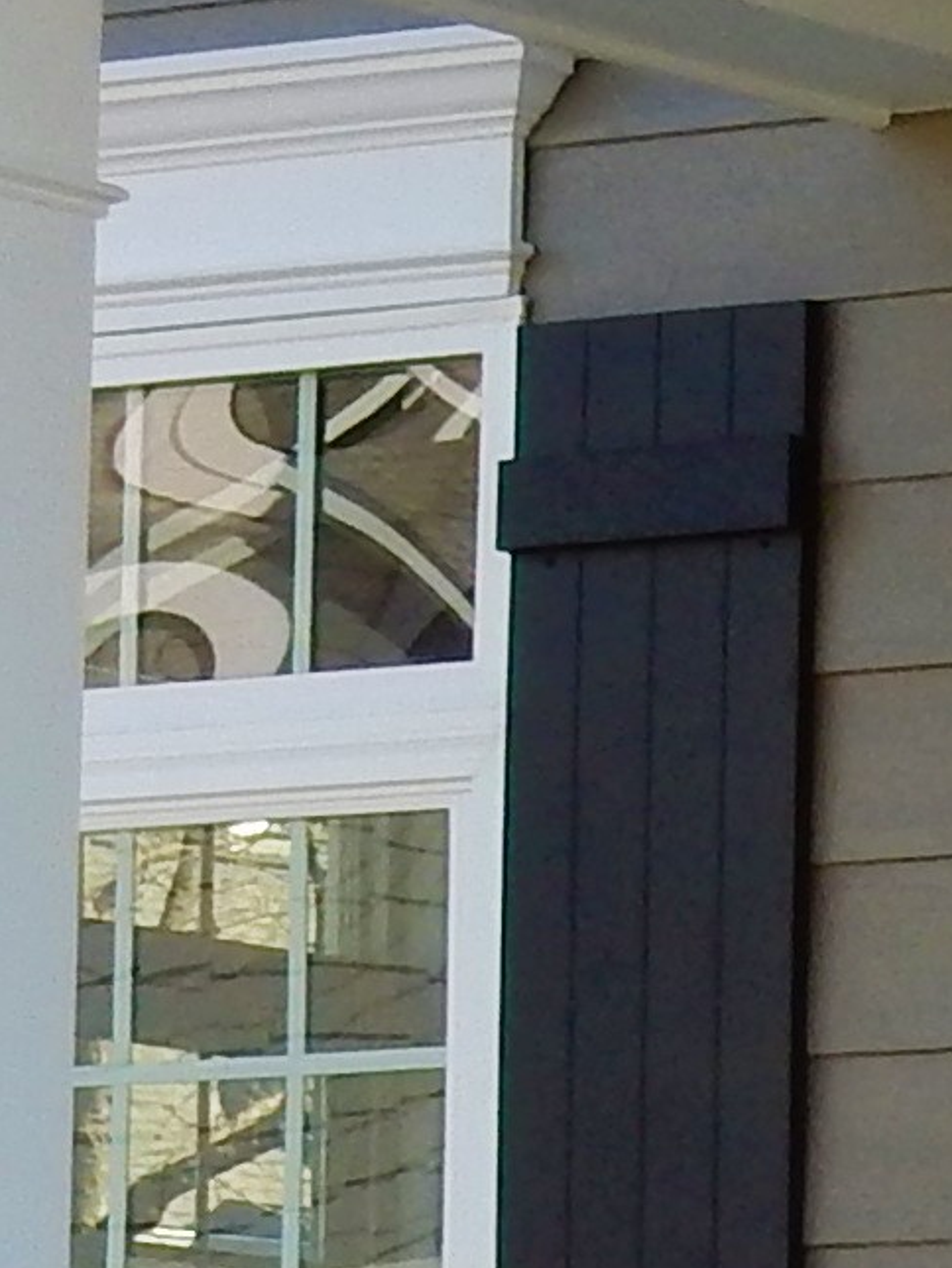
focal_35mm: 307
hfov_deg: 4.7
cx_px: 2421
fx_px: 11254
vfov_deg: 6.4
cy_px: 1522
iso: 125
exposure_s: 1/250
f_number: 4.2
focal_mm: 7.6
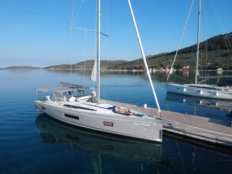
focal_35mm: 25
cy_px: 87
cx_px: 116
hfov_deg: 69.4
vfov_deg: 54.9
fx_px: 168
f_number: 2.6
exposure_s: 1/800
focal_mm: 4.49
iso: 100
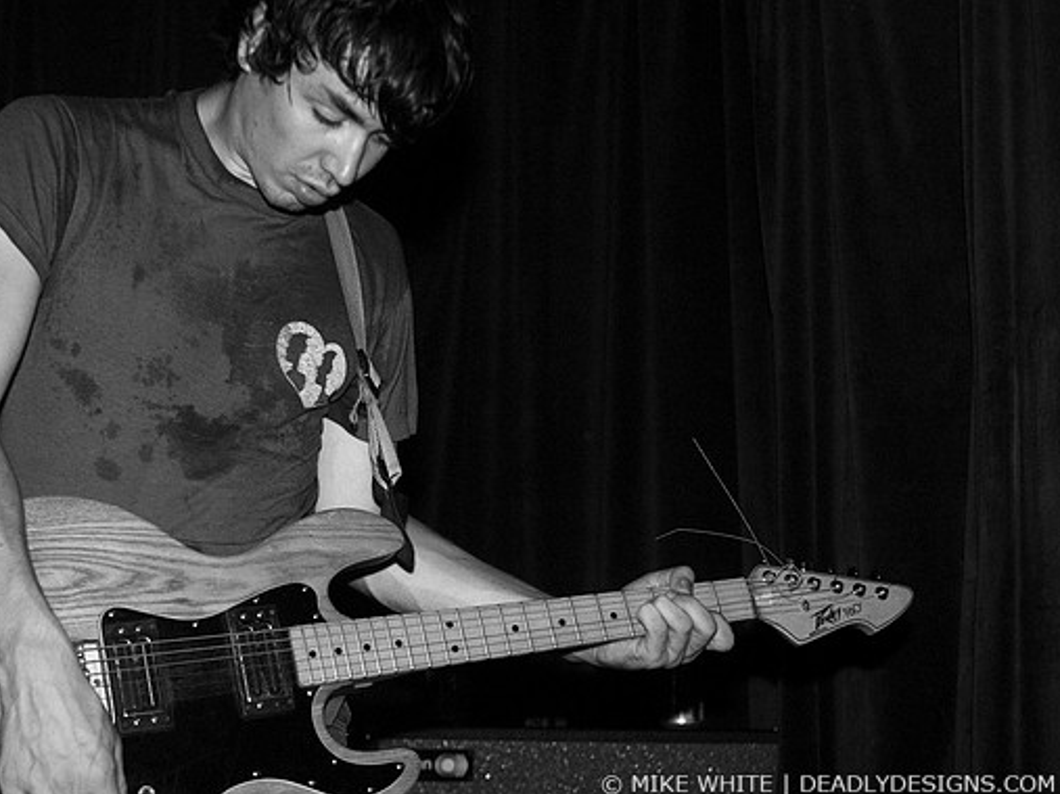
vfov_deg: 22.2
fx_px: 2021
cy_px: 399
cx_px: 460
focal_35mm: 66
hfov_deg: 29.4
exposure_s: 1/30
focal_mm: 40
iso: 1600
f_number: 2.8
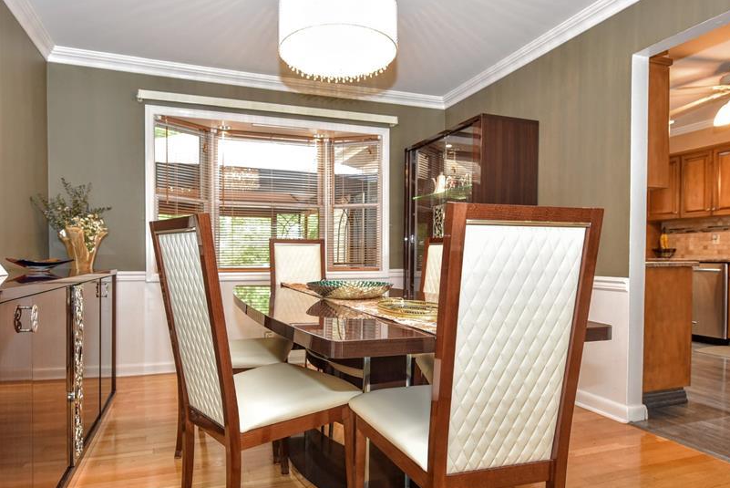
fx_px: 467
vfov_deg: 55.1
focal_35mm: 23
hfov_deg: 75.9
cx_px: 334
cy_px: 267
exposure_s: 1/80
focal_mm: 18
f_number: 4.5
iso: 800
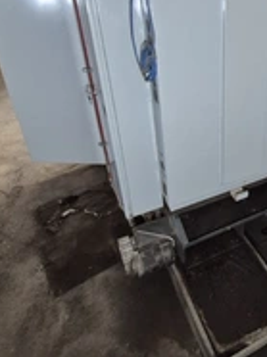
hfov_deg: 46.1
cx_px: 227
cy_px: 119
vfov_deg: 62.0
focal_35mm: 28
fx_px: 289
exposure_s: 1/60
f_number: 2.2
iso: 500
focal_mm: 1.74
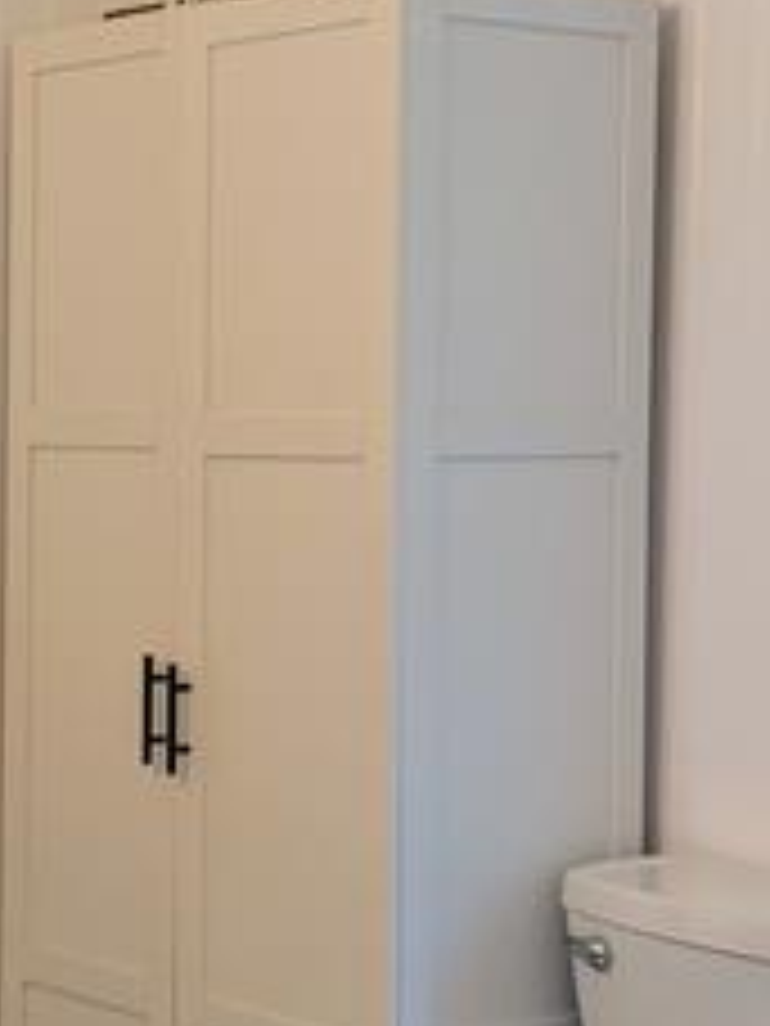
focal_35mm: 91
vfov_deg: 21.5
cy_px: 549
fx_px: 2699
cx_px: -9
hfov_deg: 15.9
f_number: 1.73
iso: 42
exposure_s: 1/30
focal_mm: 4.38
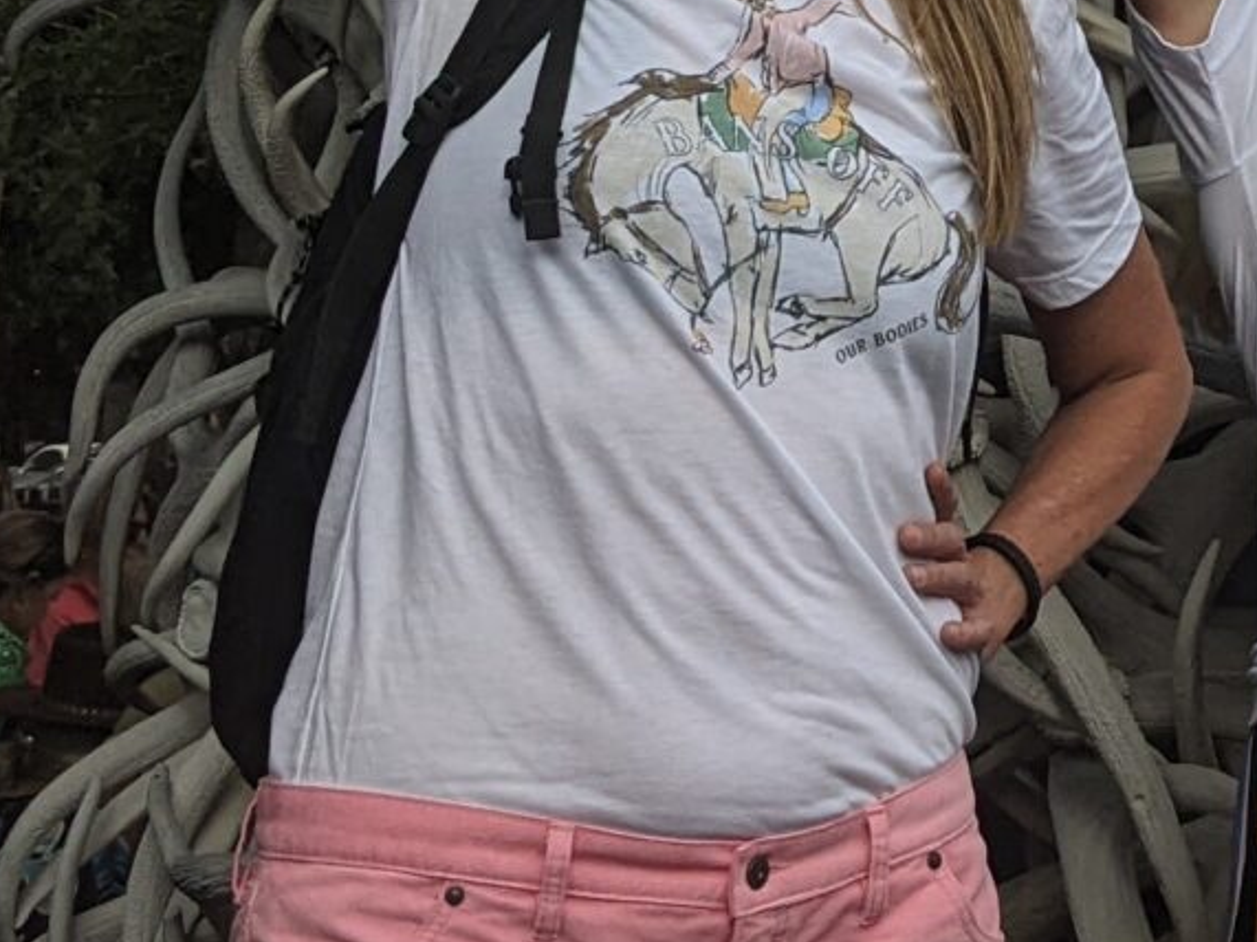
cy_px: -317
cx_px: 1772
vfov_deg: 11.9
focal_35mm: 121
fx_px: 4393
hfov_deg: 15.3
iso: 60
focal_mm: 4.38
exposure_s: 1/3356
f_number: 1.73
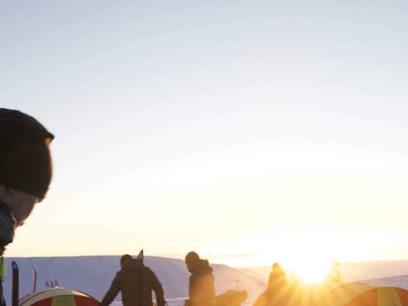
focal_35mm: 68
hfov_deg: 28.4
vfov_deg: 21.3
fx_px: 801
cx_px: 134
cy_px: 246
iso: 500
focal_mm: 31
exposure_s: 1/80
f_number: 14
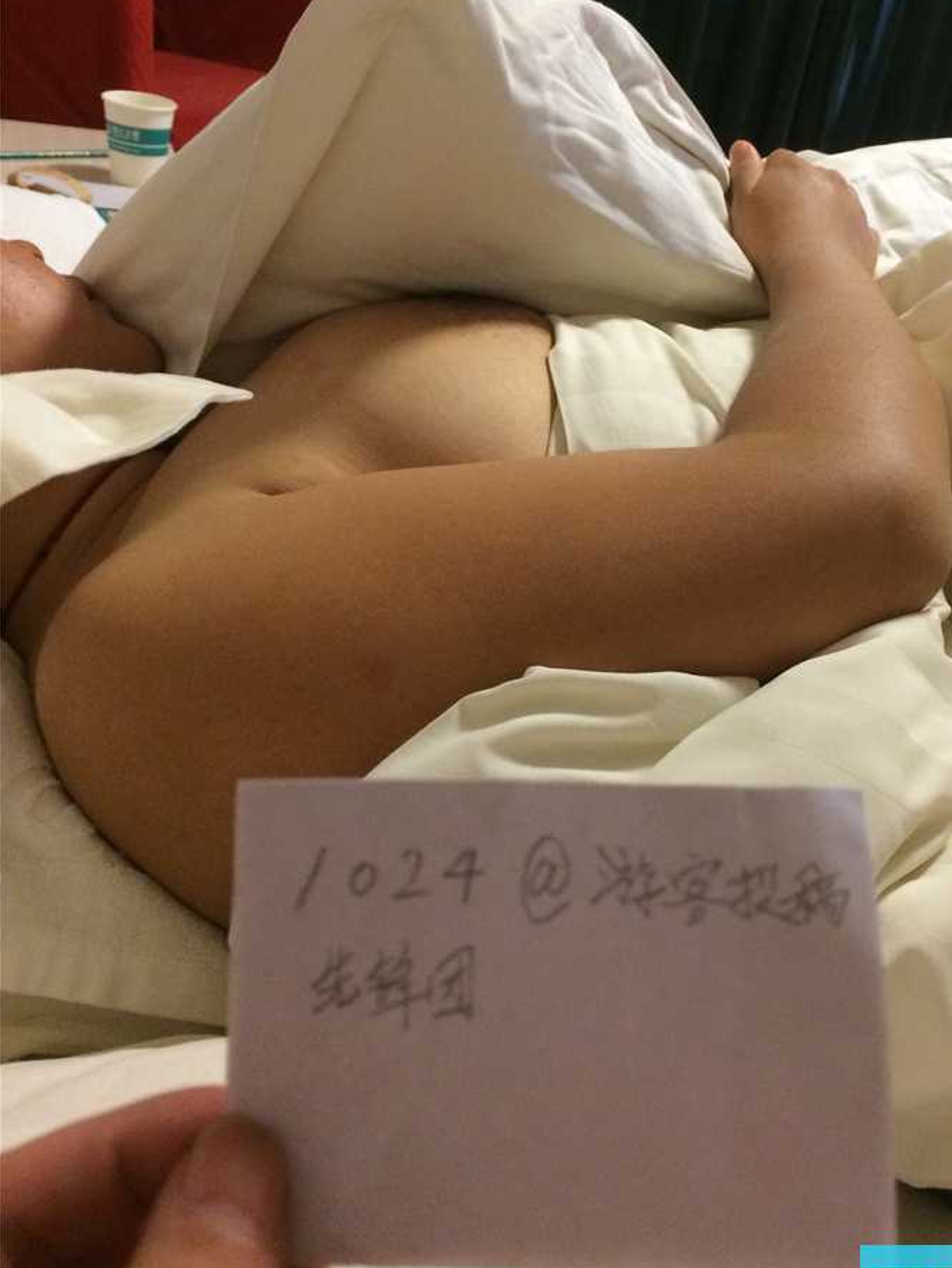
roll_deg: -11.1
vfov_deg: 52.4
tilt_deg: -24.3
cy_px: 546
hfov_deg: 40.5
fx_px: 1282
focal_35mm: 35
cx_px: 573
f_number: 2.2
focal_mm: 4.15
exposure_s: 1/20
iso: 320
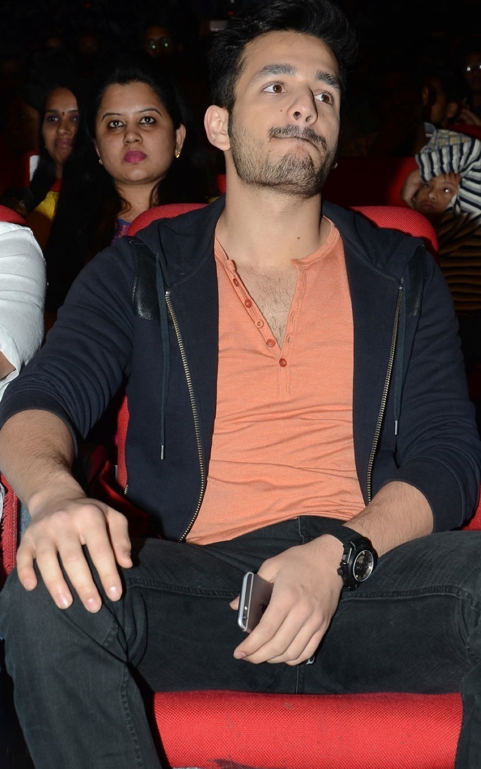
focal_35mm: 81
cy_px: 365
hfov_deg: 16.2
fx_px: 1690
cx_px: 256
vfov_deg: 25.6
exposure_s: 1/125
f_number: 6.3
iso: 250
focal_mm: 45
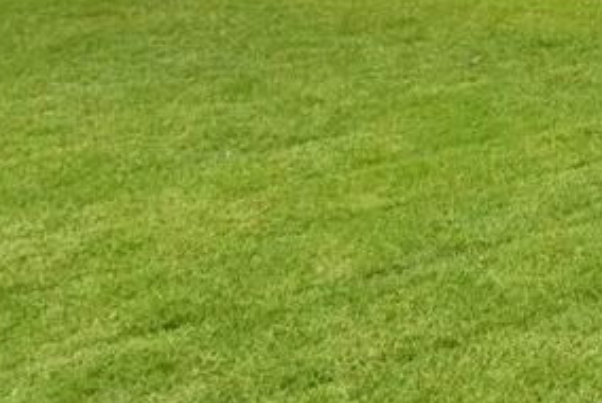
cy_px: -245
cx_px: 691
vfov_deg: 16.6
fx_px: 1220
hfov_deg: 25.3
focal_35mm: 73
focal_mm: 13.5
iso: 200
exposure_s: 1/500
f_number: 8
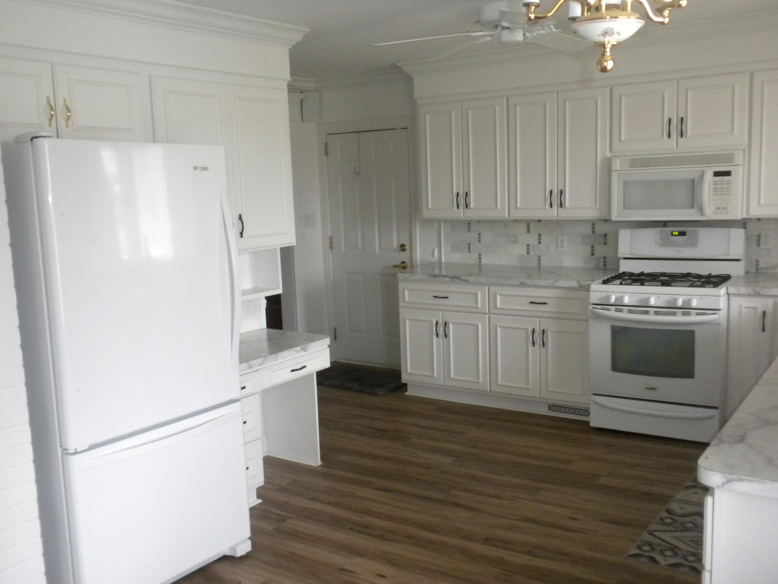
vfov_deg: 38.7
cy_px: 292
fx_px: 832
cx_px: 389
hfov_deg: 50.1
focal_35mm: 37
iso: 400
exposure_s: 1/30
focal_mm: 6.6
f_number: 3.5
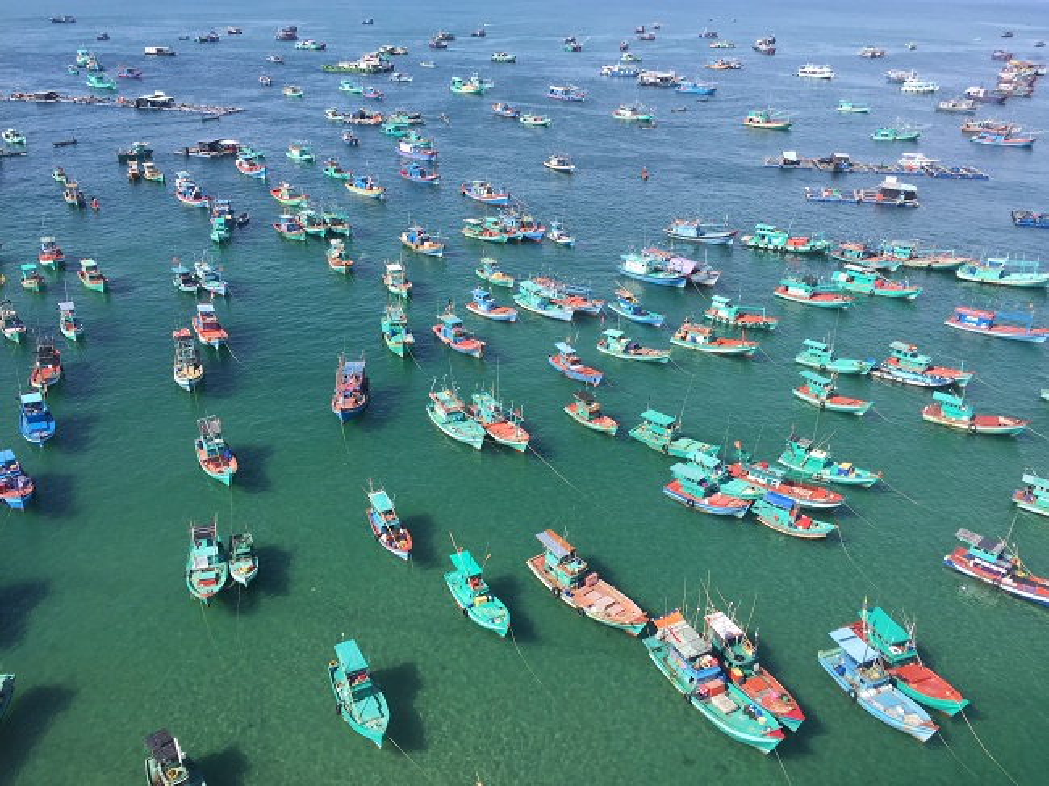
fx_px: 878
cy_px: 393
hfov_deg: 61.7
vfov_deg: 48.2
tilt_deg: -23.1
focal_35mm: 29
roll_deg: -2.7
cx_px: 524
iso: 32
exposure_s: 1/706
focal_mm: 4.15
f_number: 2.2
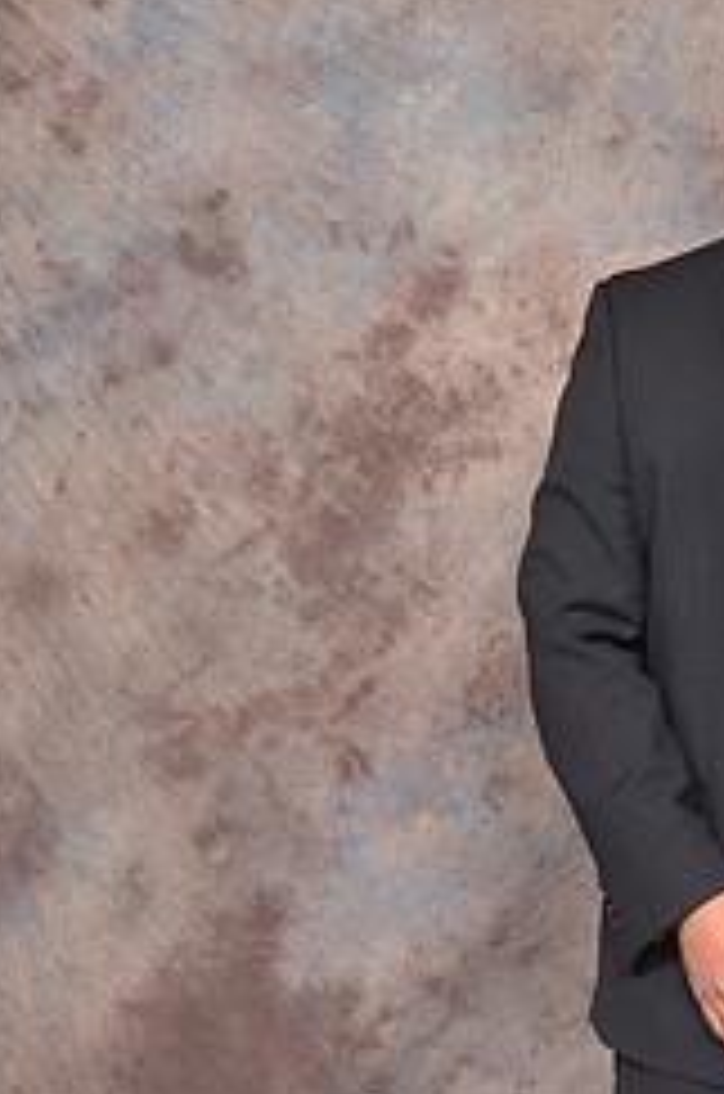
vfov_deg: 23.3
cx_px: 827
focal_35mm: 86
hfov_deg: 15.3
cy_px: 914
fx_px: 2605
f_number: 5.6
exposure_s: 1/60
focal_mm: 24
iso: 200
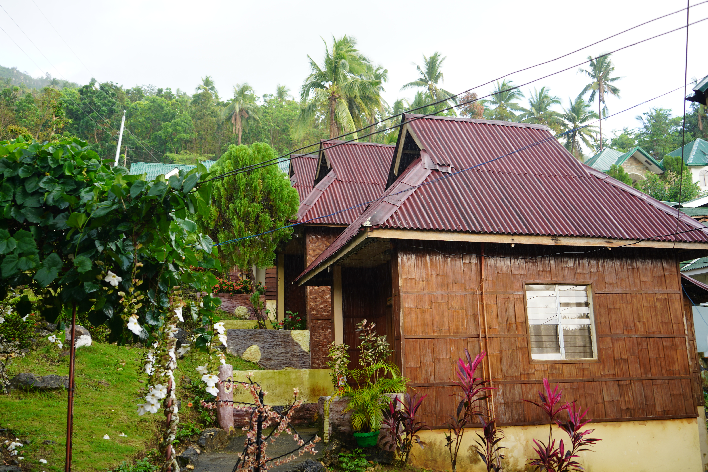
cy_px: 236
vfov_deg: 38.9
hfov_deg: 55.8
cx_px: 354
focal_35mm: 34
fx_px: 669
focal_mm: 34
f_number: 4.5
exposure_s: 1/60
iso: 100
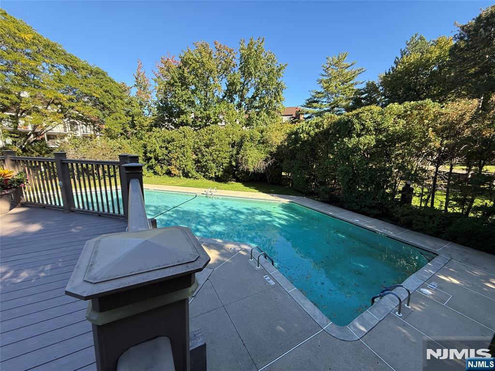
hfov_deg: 102.1
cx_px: 248
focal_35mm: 14
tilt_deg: -9.9
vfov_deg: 85.7
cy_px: 186
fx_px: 200
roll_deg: -0.6
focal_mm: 2.22
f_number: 2.2
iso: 50
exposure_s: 1/472
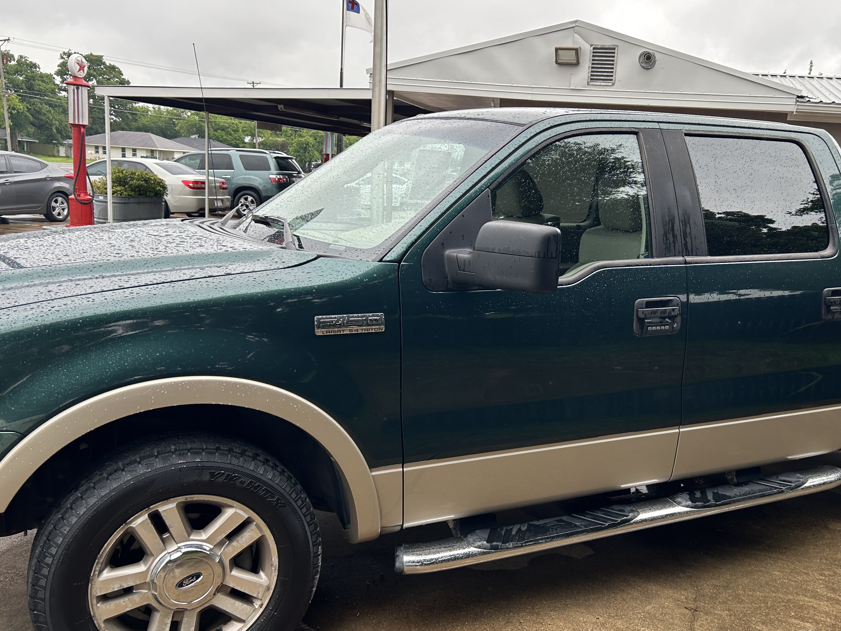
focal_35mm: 34
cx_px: 526
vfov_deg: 41.8
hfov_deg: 53.4
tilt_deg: -7.5
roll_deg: -3.5
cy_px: 334
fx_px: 826
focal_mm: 5.7
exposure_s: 1/572
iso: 50
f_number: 1.5
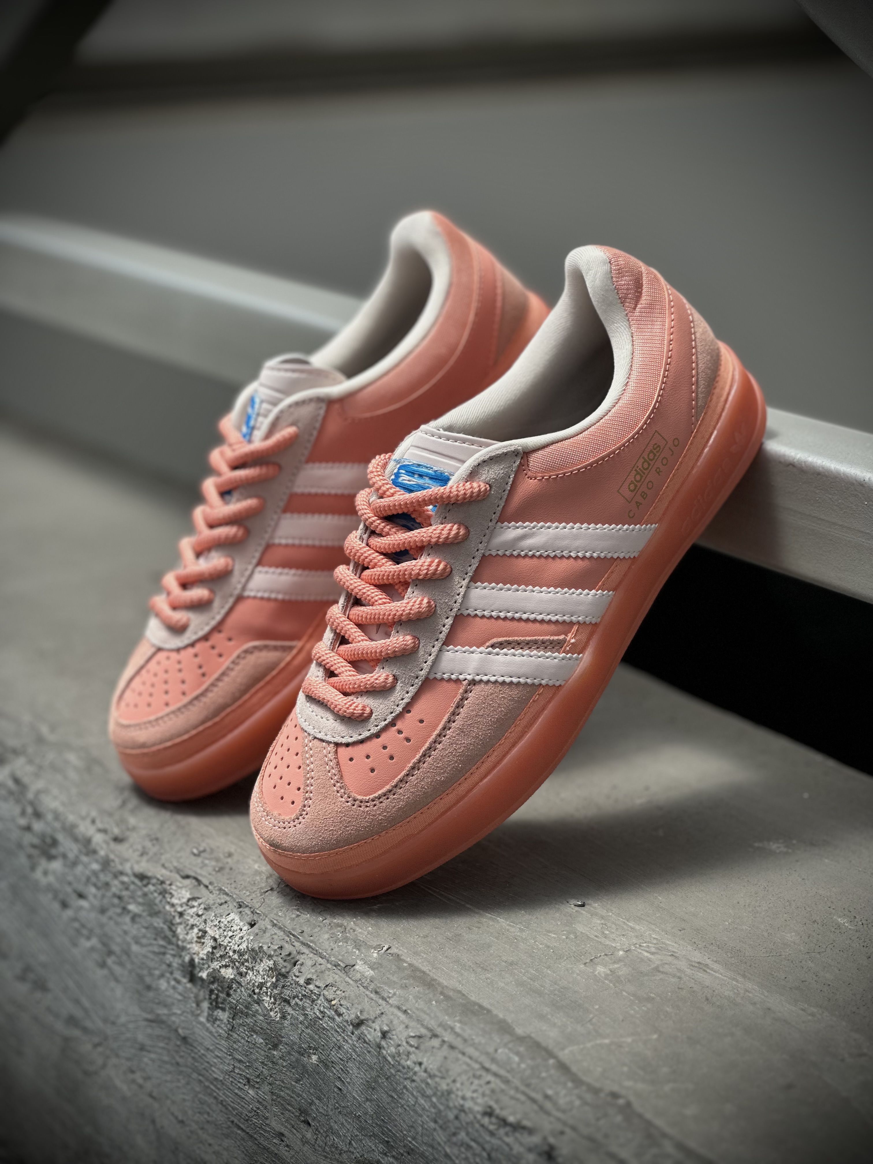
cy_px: 582
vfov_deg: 25.3
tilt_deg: -14.8
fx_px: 2589
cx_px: 436
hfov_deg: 19.1
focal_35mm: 77
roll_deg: +1.0
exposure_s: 1/637
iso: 32
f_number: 2.8
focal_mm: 9
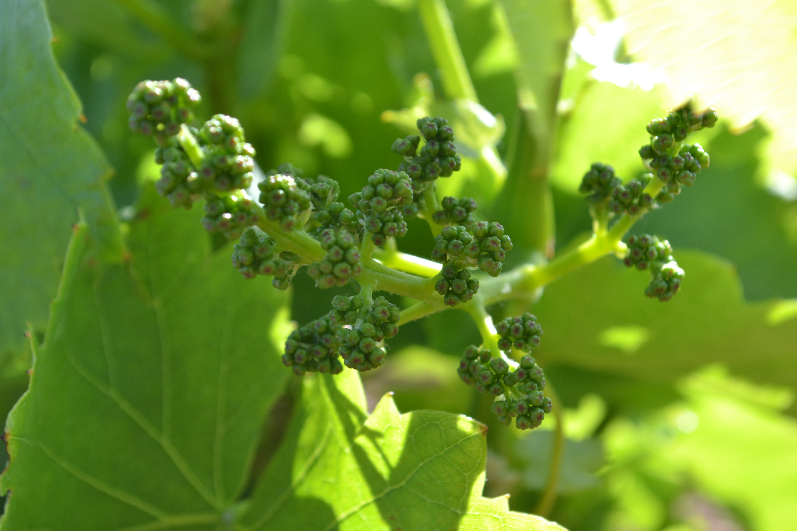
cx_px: 398
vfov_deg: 16.6
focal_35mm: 82
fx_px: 1826
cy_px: 266
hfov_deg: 24.6
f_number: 8
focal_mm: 55
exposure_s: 1/125
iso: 200
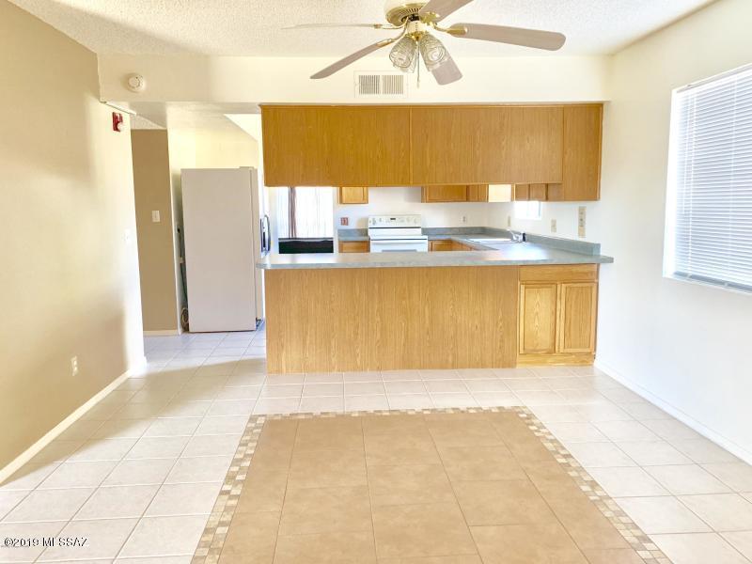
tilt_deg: -6.1
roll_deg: -0.1
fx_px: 565
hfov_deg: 67.3
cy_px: 282
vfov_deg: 53.1
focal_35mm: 26
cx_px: 376
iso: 250
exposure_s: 1/60
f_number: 1.8
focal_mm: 4.25
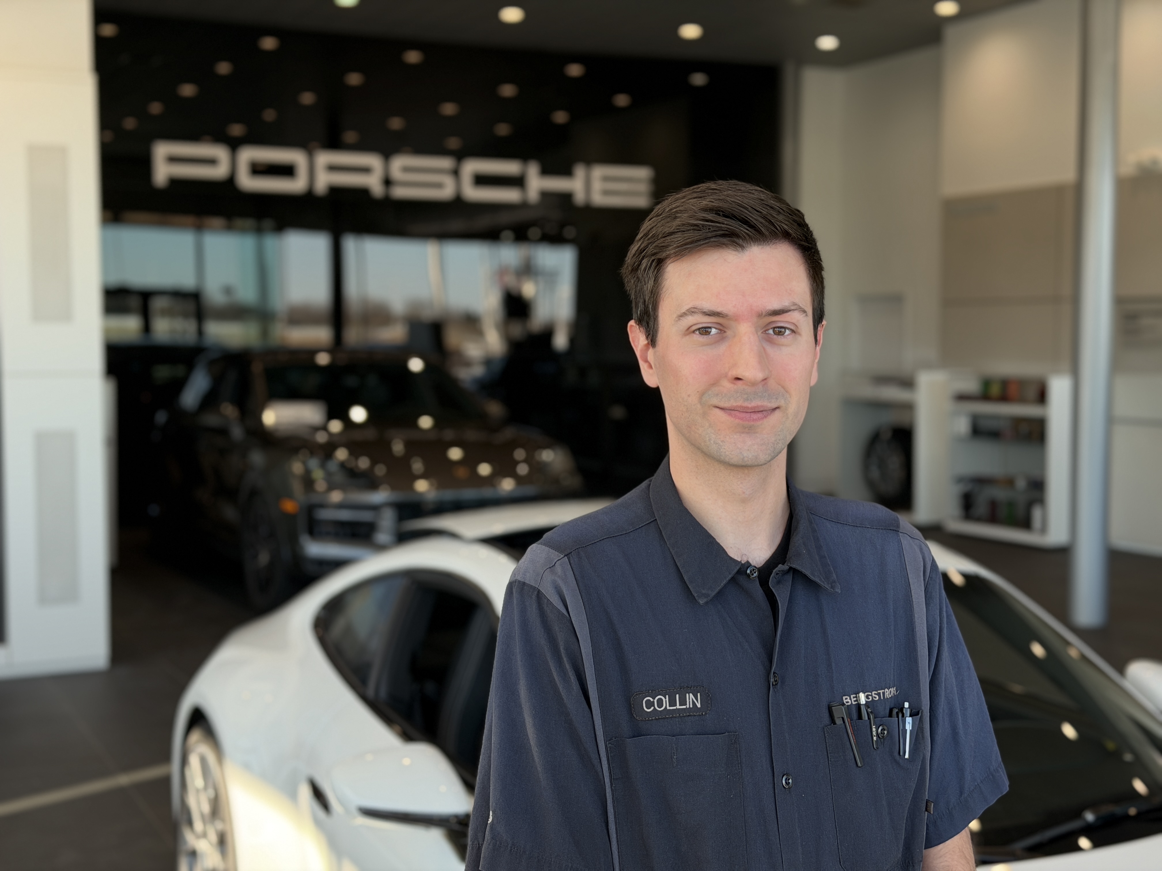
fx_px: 1611
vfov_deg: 30.3
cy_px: 436
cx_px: 581
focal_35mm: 48
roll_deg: +0.4
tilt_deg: -4.5
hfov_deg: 39.7
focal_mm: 6.76
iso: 64
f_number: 1.78
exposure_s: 1/249
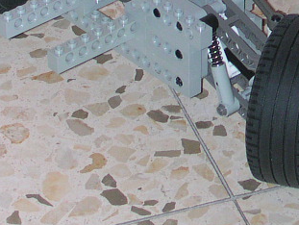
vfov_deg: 6.2
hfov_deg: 8.1
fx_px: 2075
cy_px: -72
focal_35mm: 240
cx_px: 384
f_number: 3.8
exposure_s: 1/60
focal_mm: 11.1
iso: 100
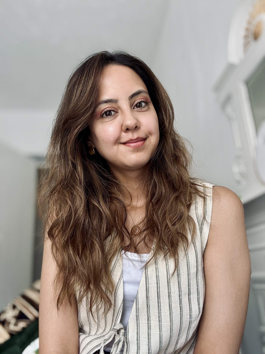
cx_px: 132
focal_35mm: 30
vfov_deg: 60.0
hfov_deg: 46.8
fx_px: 306
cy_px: 177
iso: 80
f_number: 1.9
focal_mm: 2.69
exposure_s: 1/118
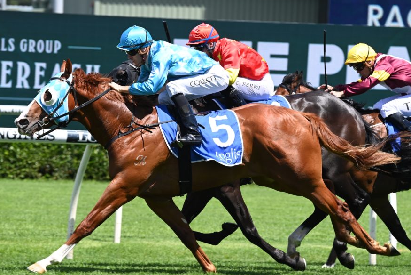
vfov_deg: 4.4
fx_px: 3609
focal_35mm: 316
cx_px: 200
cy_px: 135
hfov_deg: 6.5
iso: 800
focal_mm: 270
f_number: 8
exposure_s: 1/1600
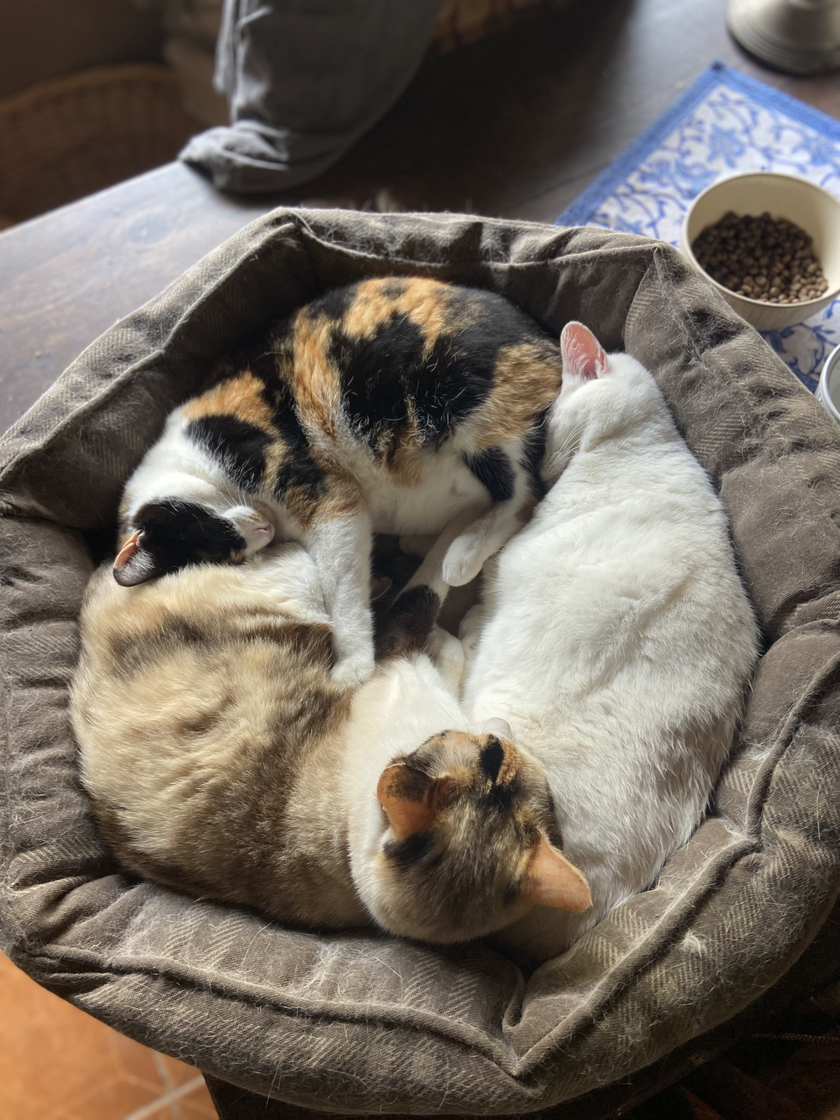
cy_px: 560
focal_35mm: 26
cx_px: 420
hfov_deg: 53.1
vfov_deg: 67.3
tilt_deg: -67.3
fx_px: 841
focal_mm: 4.25
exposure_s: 1/60
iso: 250
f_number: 1.8
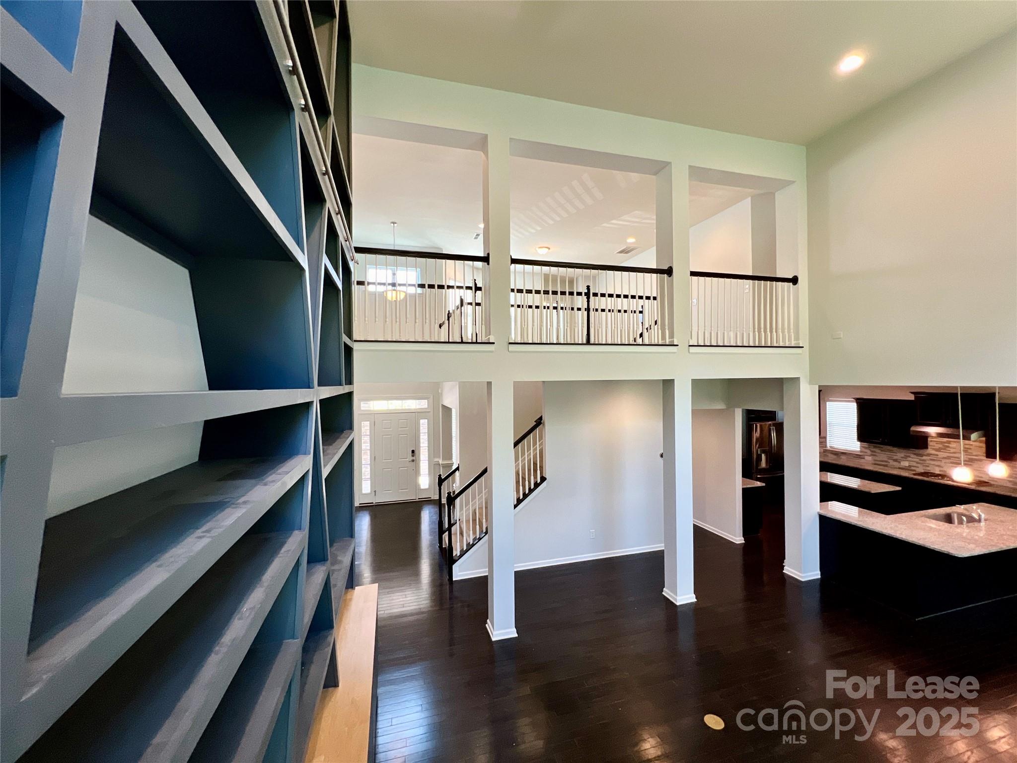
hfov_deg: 106.2
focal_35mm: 13
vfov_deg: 89.9
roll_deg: +0.4
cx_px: 508
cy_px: 382
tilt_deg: +0.1
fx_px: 382
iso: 160
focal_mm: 1.57
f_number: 1.8
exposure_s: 1/120
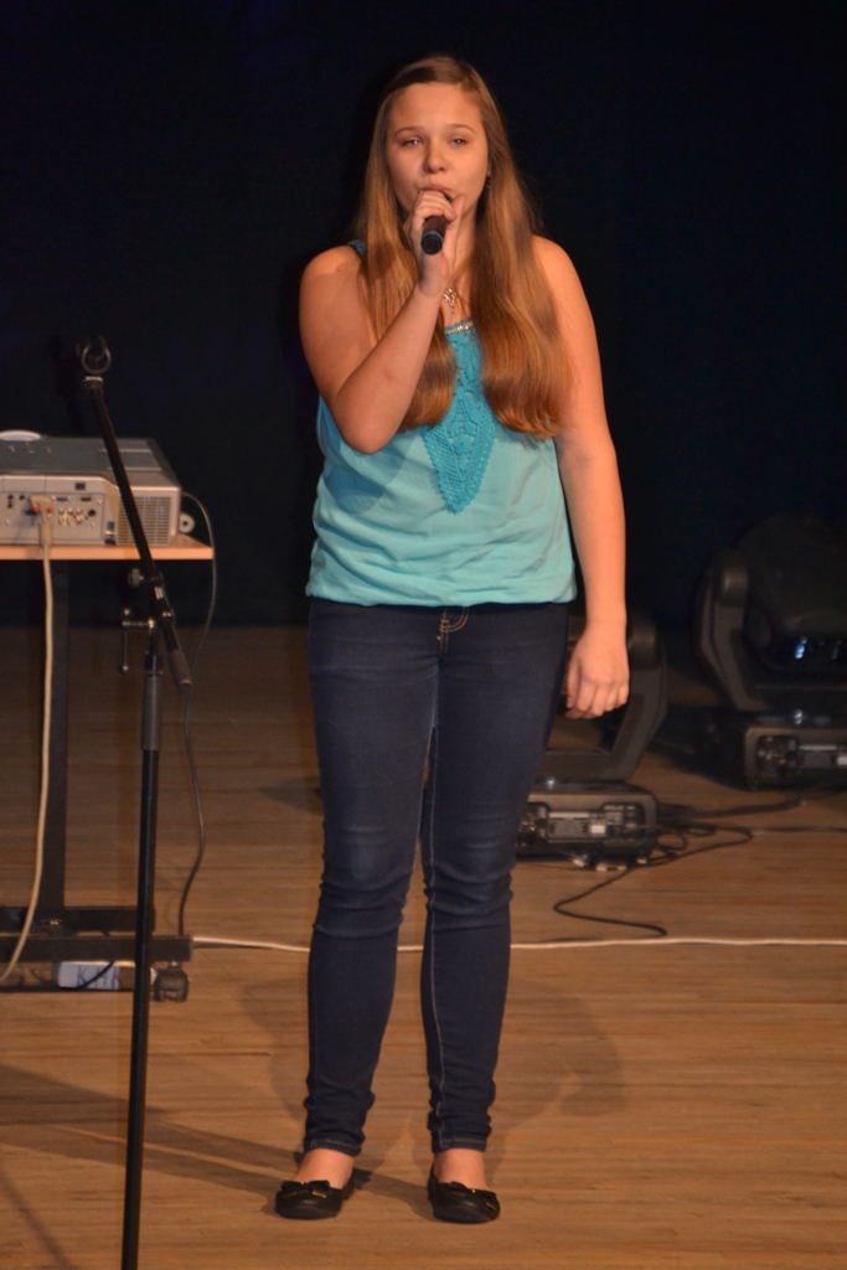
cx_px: 424
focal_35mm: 262
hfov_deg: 5.2
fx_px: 9260
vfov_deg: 7.8
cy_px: 635
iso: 800
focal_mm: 175
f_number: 5.3
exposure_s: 1/60
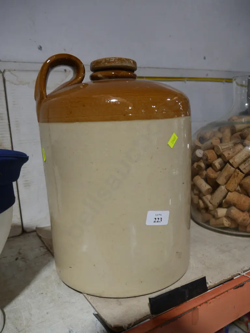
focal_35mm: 30
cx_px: 125
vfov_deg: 60.0
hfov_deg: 46.8
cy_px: 166
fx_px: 289
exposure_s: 1/60
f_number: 3.6
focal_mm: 15
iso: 320
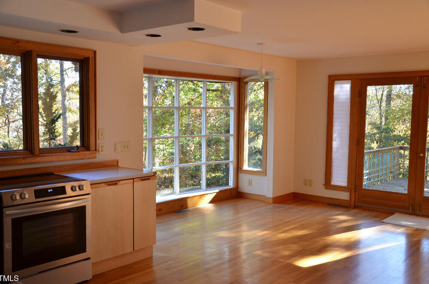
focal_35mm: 37
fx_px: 440
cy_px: 145
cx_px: 216
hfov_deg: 52.0
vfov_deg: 35.8
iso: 400
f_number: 5
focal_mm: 24
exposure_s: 1/100
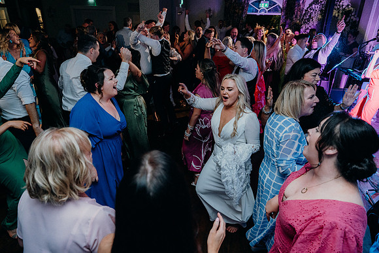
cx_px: 190
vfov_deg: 53.2
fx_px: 253
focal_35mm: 24
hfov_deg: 73.7
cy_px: 126
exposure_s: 1/160
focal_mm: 24
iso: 2500
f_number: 3.5
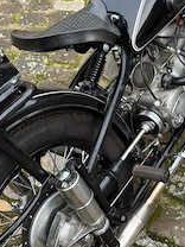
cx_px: 152
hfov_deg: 28.4
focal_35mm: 50
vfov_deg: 38.2
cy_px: 122
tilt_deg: -46.7
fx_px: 356
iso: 40
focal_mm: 5.96
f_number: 1.6
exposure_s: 1/190
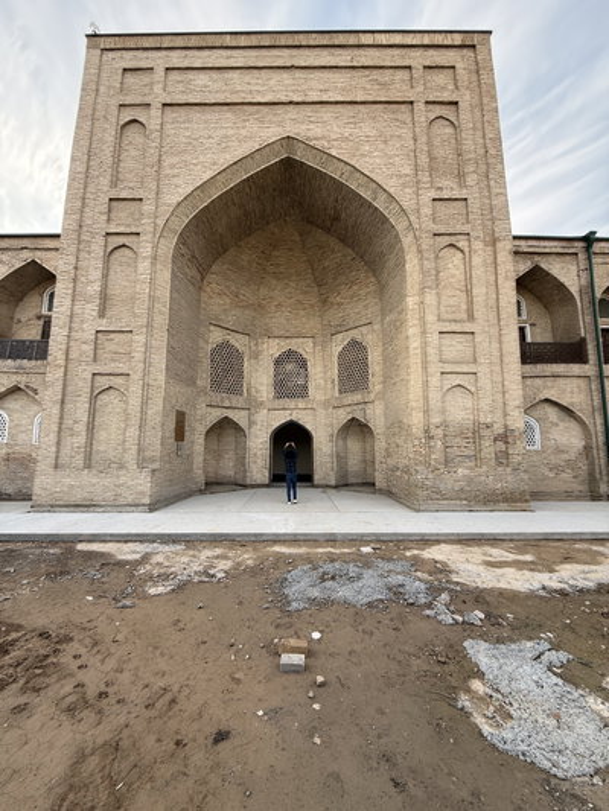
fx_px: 328
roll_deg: -0.6
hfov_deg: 85.7
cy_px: 406
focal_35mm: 14
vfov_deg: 102.1
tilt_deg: +9.3
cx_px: 304
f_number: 2.2
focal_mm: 2.22
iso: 50
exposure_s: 1/175
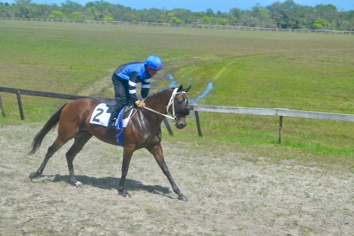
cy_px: 118
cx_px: 177
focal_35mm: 82
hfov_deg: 24.6
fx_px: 811
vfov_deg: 16.6
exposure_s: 1/250
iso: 100
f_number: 8
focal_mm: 55
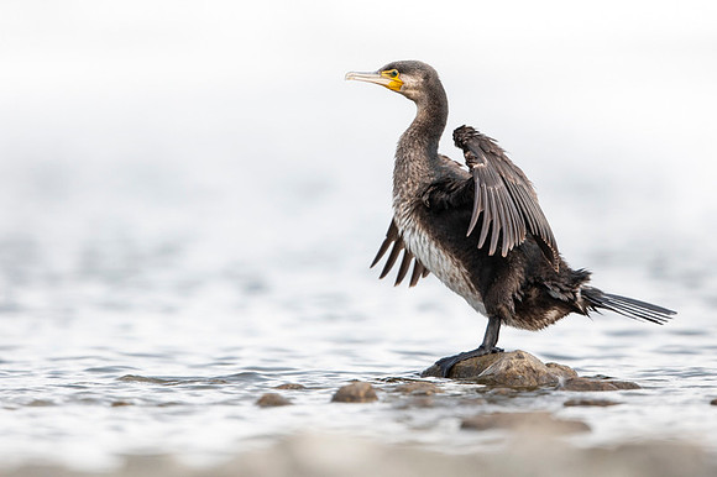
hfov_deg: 2.3
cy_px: 173
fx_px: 17734
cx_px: 340
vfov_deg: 1.5
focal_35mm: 891
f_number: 5.6
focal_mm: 700
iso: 800
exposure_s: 1/160
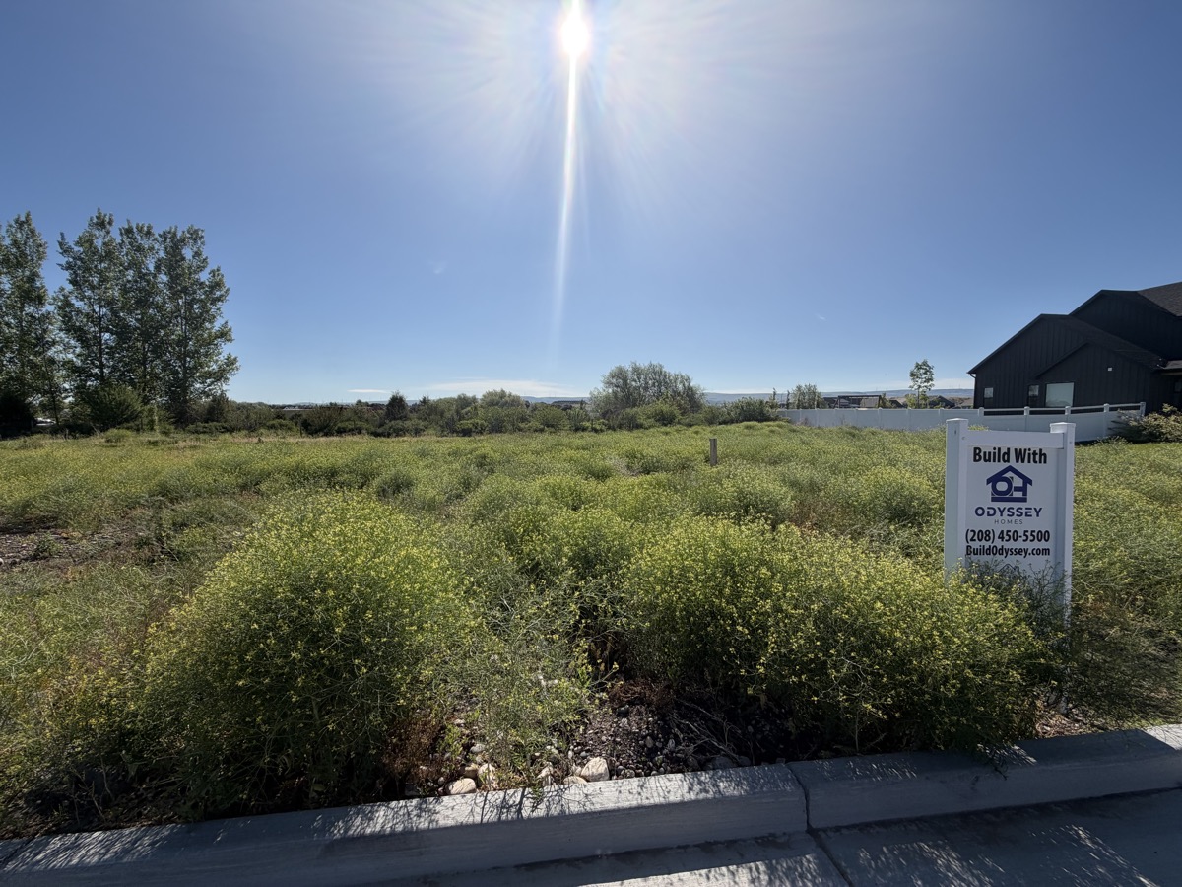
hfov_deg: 102.1
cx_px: 591
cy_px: 444
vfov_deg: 85.7
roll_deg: -0.1
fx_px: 478
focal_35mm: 14
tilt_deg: -4.3
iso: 20
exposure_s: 1/1613
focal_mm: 2.22
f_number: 2.2
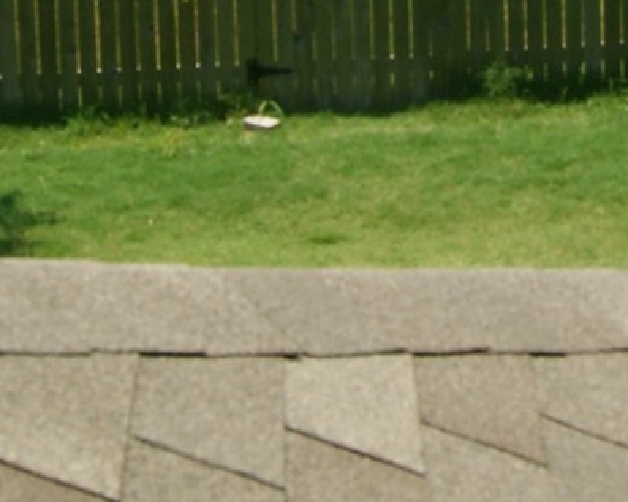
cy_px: -488
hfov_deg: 12.1
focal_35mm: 154
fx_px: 2860
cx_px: 838
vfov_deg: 9.4
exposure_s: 1/80
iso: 100
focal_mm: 20
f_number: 10
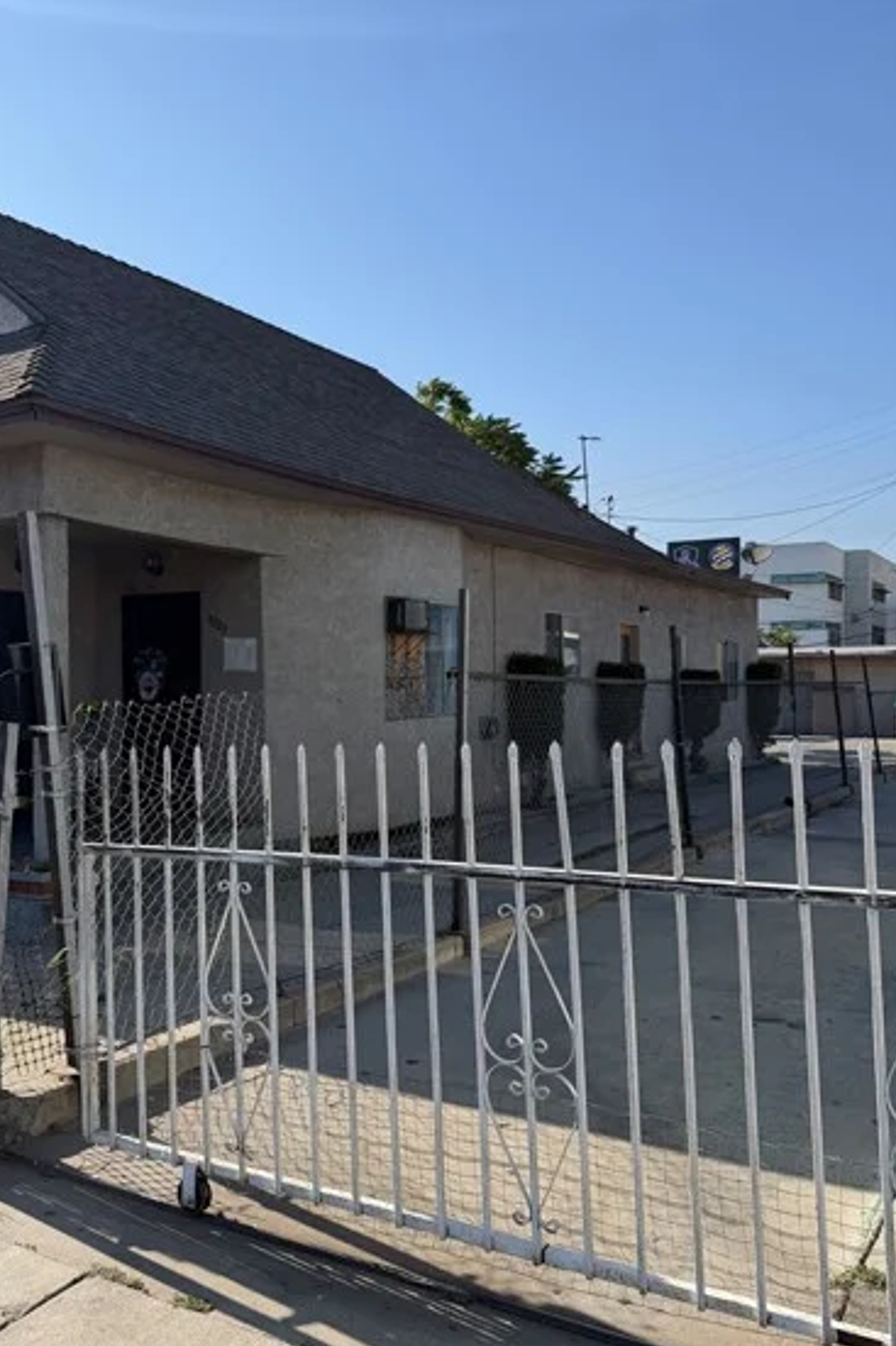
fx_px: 1083
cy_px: 686
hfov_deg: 44.6
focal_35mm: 29
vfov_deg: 63.7
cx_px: 347
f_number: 1.78
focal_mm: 6.76
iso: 100
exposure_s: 1/5319
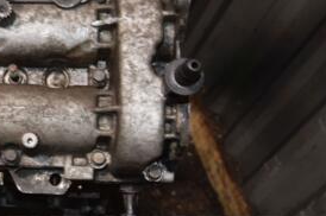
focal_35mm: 69
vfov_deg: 19.6
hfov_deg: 27.2
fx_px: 625
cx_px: -19
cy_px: 76
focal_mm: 21
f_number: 5
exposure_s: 1/60
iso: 800
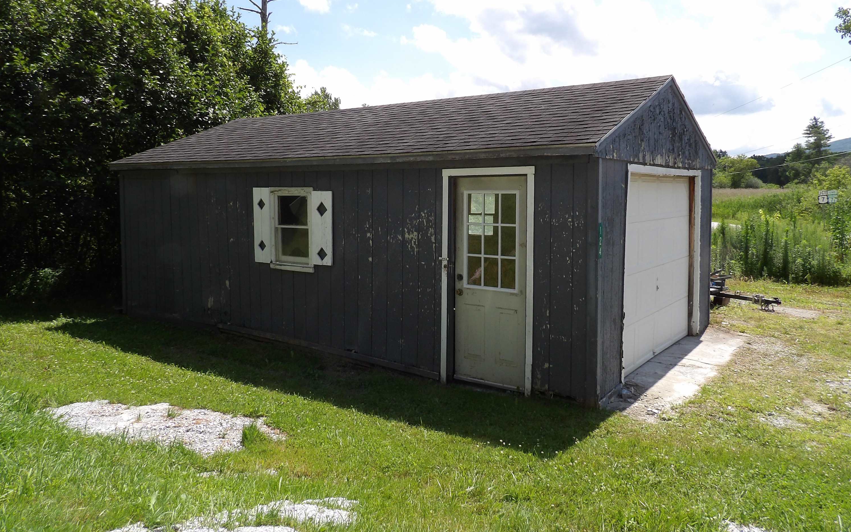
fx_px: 603
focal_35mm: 26
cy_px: 245
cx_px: 432
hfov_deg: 70.4
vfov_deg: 47.6
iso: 100
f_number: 4.6
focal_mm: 4.3
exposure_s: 1/498
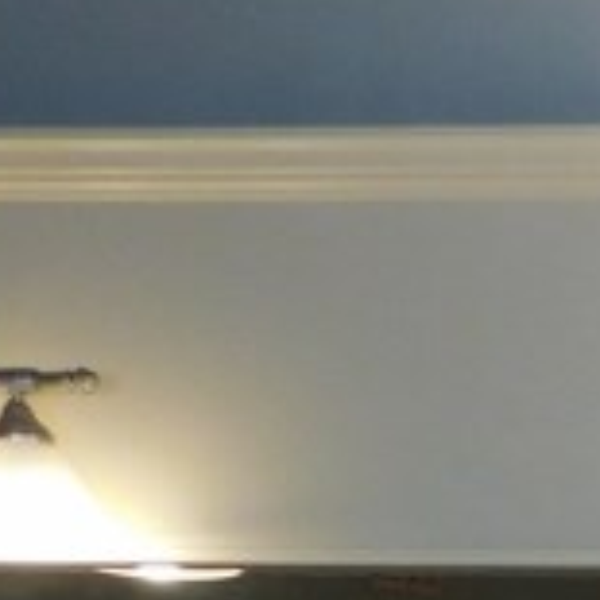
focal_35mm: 134
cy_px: 1103
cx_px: 1618
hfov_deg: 10.4
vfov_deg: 11.9
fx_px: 2628
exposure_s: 1/50
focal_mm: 4
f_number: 3
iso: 125
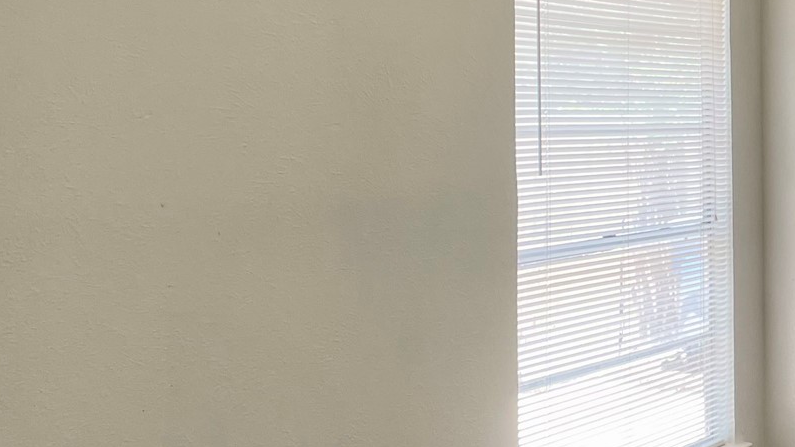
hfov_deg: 26.3
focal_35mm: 73
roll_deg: +1.4
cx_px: 909
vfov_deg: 16.4
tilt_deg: +0.9
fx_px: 1539
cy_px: 114
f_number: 1.6
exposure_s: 1/120
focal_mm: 4.2
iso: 80
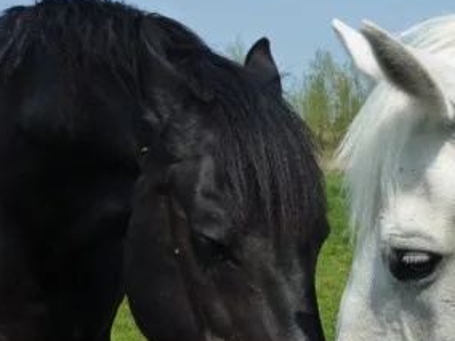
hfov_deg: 25.5
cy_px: 235
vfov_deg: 19.3
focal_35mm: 76
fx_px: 999
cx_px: 320
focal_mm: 6.4
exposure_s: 1/1000
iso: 160
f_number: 4
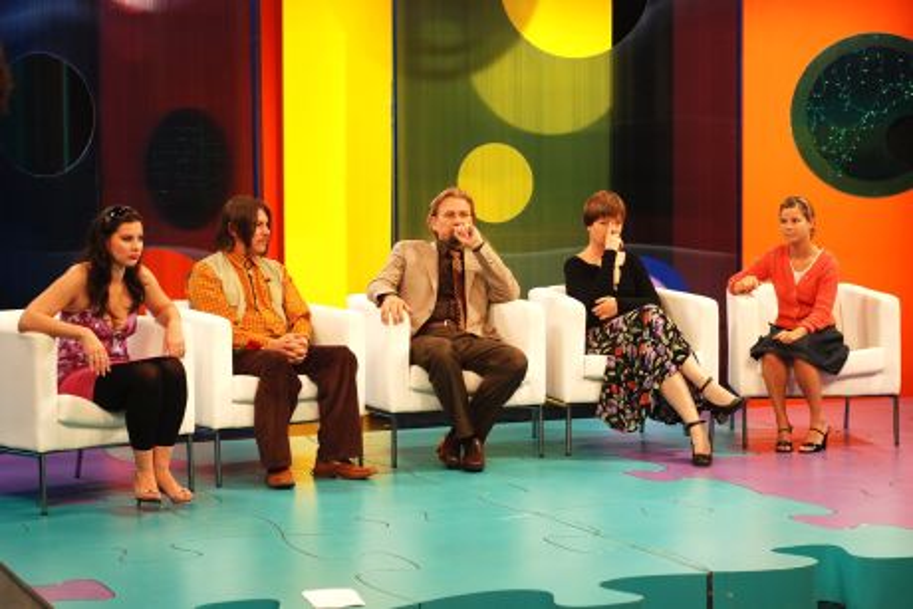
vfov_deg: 18.2
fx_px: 1903
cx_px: 456
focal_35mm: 75
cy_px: 304
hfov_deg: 27.0
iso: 200
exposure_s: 1/50
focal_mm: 50
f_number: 4
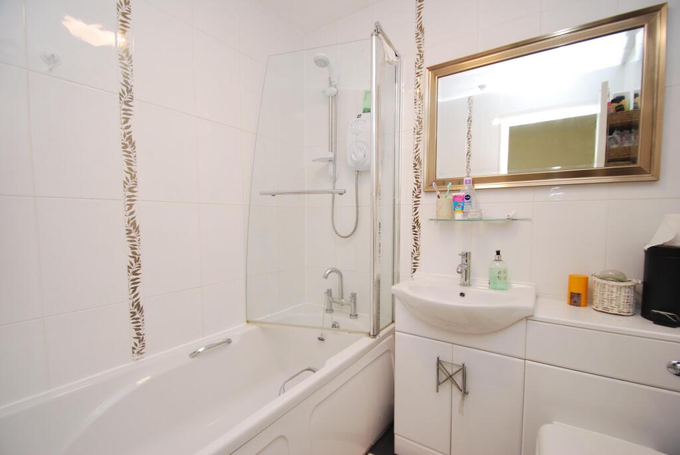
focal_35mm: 15
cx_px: 340
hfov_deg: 100.3
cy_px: 228
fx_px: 284
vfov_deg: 77.5
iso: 400
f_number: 3.5
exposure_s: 1/20
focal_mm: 10
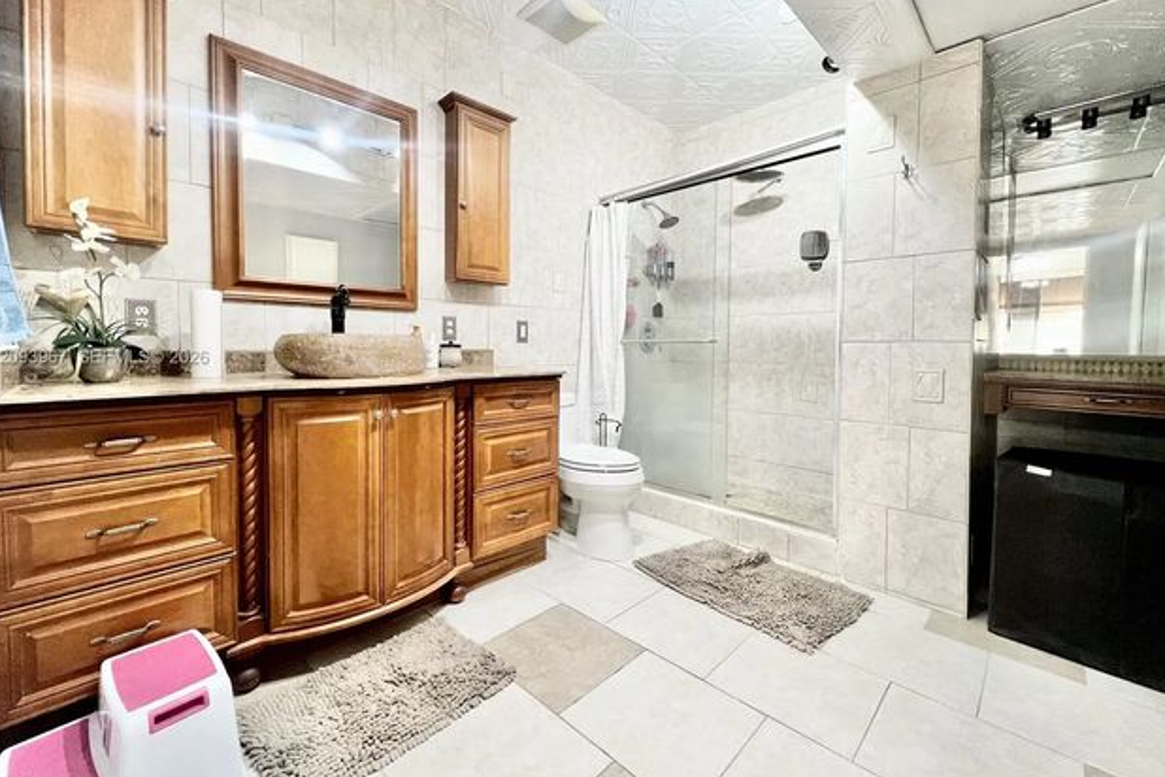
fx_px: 453
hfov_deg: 104.3
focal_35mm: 14
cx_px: 577
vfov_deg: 81.1
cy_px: 358
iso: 160
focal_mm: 1.57
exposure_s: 1/24
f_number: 1.8
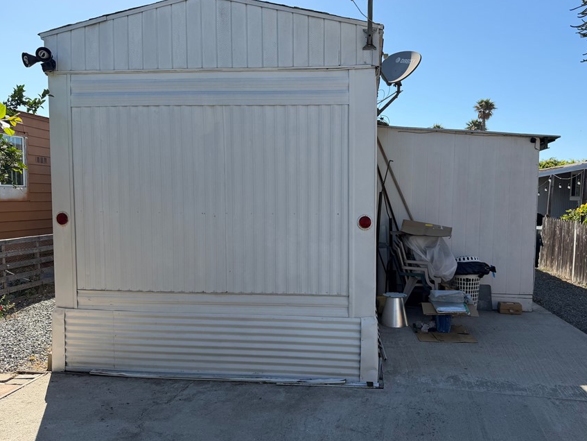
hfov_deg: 61.6
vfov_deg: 48.2
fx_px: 492
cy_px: 235
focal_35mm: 29
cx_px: 317
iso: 100
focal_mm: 6.76
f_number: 1.78
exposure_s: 1/3145
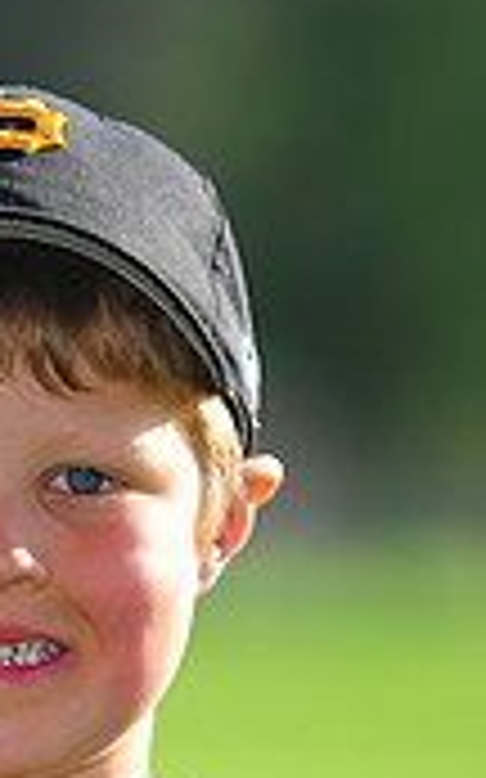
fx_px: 14507
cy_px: 985
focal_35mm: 684
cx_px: -45
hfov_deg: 1.9
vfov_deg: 3.1
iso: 200
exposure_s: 1/1000
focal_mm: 200
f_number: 4
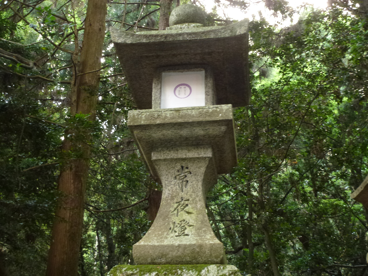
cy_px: 138
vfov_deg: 29.7
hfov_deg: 38.9
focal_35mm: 49
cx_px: 184
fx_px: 521
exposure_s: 1/4
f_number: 4.1
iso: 320
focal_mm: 8.7
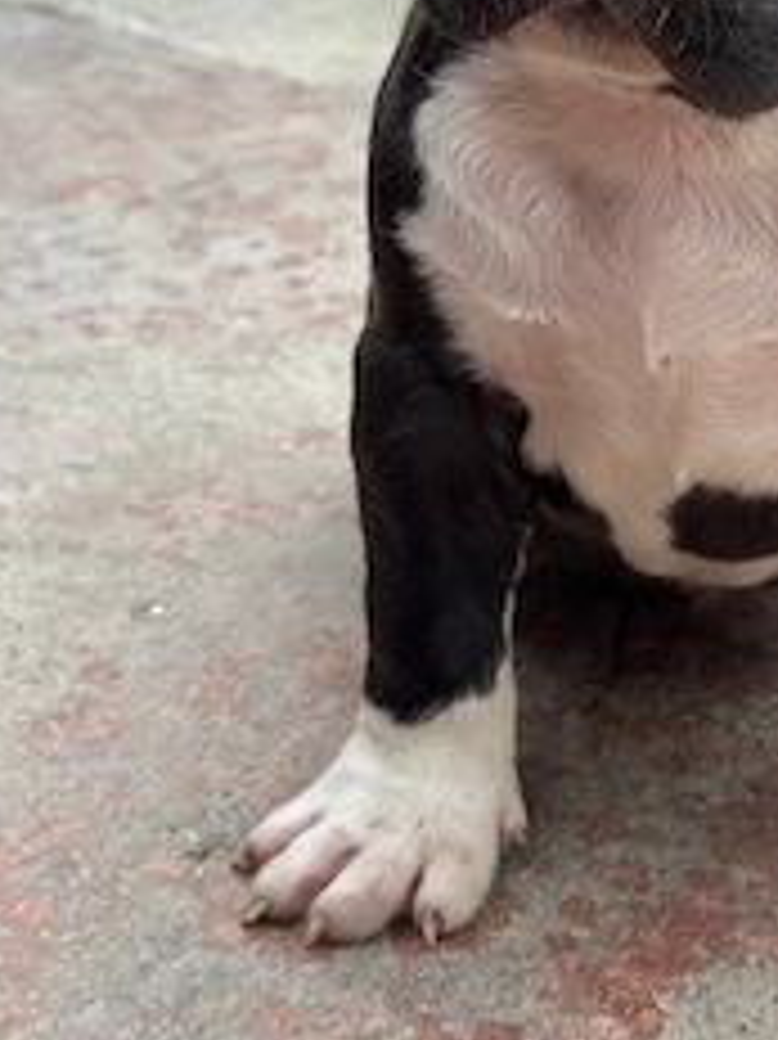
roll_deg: -2.7
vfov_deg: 23.3
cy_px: 252
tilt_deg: -19.8
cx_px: 661
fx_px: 2490
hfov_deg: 17.6
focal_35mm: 83
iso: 64
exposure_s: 1/278
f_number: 1.78
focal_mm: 6.76
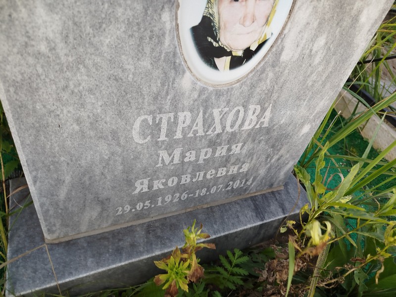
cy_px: 148
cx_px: 198
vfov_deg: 56.8
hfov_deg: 71.6
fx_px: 275
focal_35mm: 24
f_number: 1.7
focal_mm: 5.31
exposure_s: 1/50
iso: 50
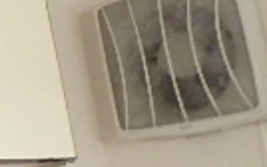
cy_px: 24
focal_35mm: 106
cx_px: -289
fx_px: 772
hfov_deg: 15.2
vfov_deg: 12.3
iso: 800
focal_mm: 3.7
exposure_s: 1/15
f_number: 3.5
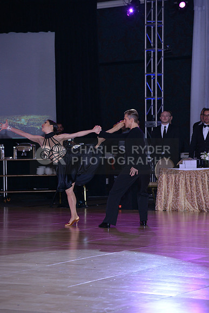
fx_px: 1044
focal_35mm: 120
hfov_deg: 11.4
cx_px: 104
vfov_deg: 17.1
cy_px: 156
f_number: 4.5
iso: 1250
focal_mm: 120
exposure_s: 1/250
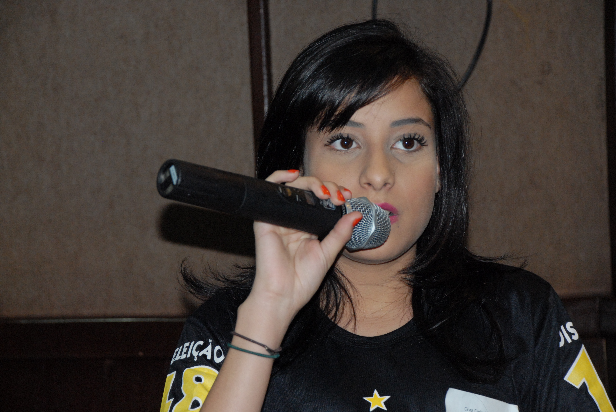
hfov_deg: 17.0
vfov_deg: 11.5
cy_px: 206
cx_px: 308
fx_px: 2056
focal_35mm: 120
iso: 1000
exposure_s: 1/60
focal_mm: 80
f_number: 5.6
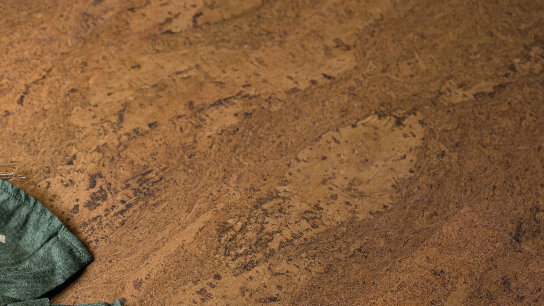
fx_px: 2250
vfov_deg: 7.7
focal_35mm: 156
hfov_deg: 13.8
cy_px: 295
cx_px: 175
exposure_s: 1/80
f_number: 5
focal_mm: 90
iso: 800
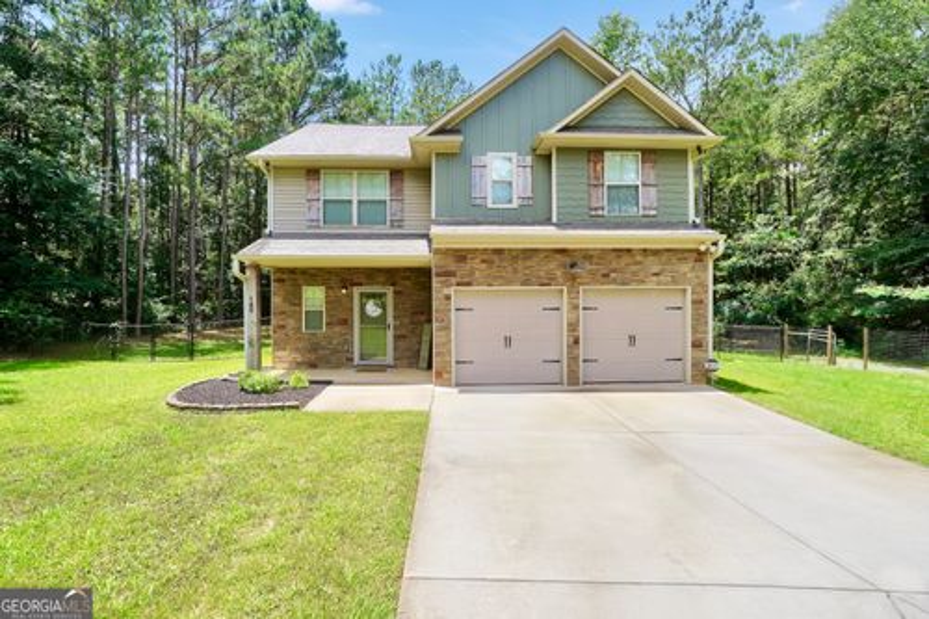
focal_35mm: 15
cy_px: 310
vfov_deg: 77.3
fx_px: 387
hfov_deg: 100.4
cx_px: 464
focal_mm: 10
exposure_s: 1/125
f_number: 8
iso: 100
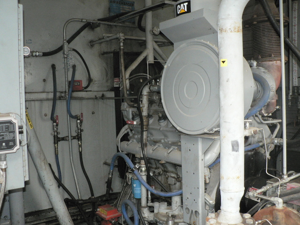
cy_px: 112
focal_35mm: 36
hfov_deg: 51.4
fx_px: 312
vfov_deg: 39.6
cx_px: 150
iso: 400
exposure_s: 1/125
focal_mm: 6
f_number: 2.8
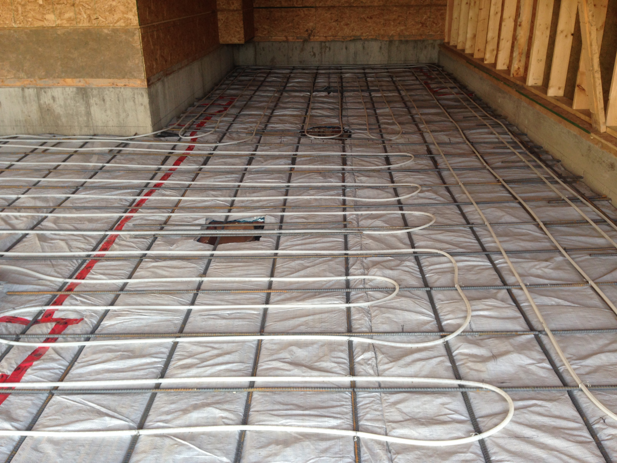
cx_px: 308
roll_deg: +0.9
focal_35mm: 33
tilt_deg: -23.0
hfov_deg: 55.4
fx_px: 588
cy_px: 232
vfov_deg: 42.9
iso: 50
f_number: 2.4
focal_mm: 4.12
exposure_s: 1/60
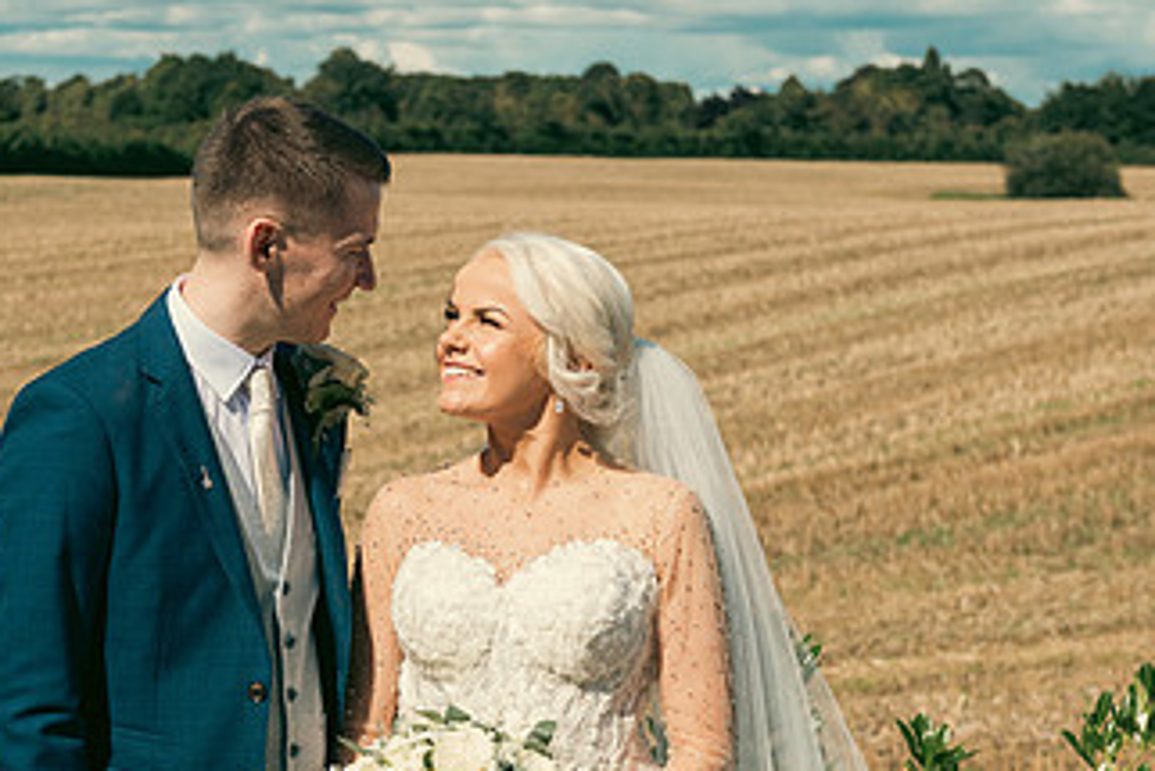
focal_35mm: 99
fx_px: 3178
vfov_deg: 13.8
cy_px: 475
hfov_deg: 20.5
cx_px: 359
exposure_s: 1/800
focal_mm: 55
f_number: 5.6
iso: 100
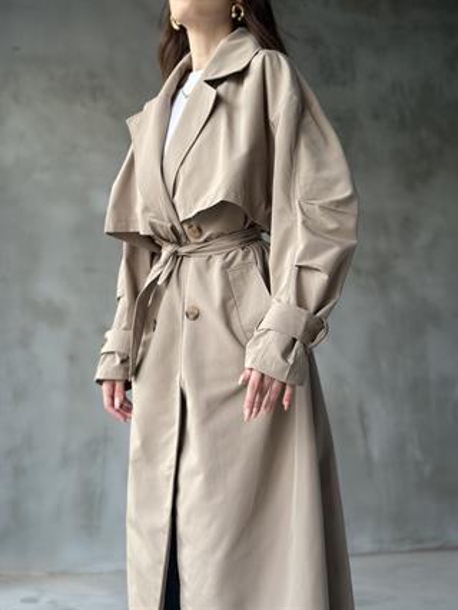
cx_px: 229
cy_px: 305
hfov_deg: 30.3
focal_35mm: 48
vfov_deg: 39.6
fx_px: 846
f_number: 1.78
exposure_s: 1/114
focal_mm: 6.86
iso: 125
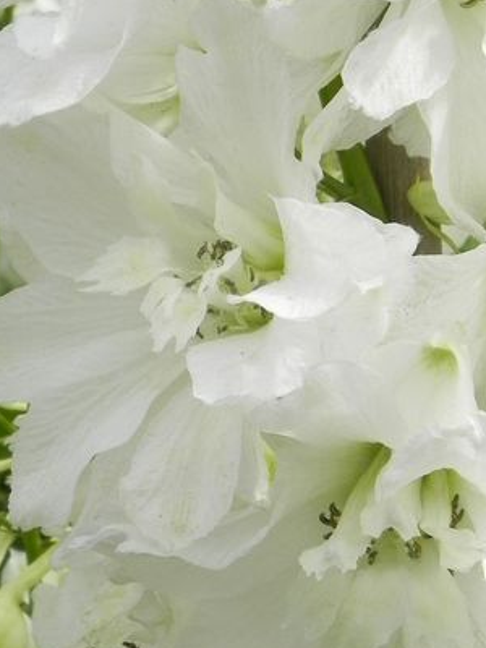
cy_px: 280
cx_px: 428
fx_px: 1947
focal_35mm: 104
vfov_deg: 18.9
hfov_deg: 14.1
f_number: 8
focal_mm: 9.2
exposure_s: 1/320
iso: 160
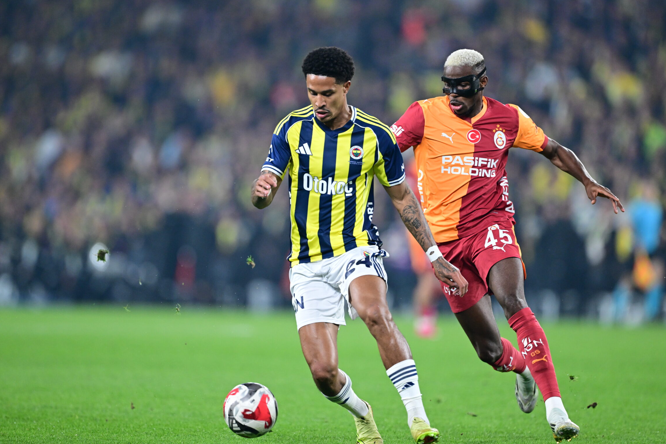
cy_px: 206
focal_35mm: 447
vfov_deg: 3.1
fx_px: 8270
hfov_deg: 4.6
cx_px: 351
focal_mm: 400
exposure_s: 1/1600
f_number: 2.8
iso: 2500
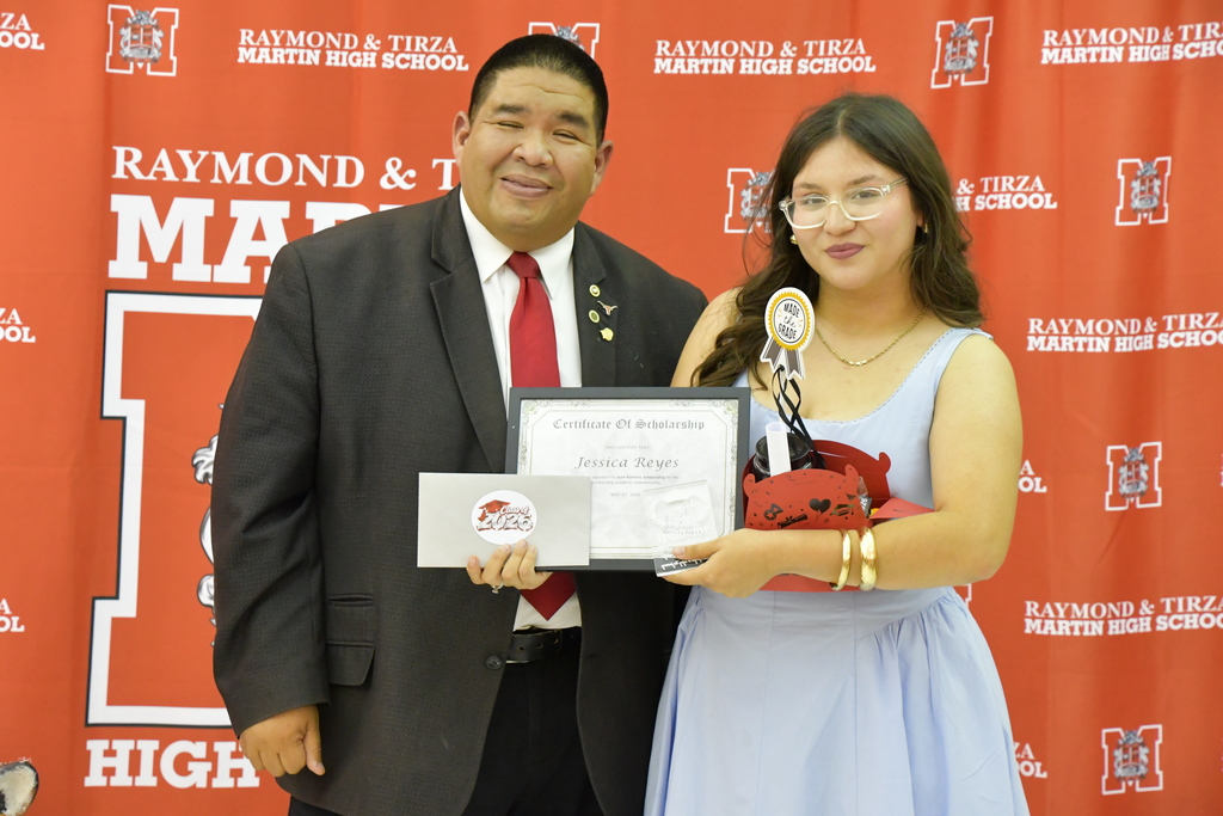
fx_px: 3567
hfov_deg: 19.5
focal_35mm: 105
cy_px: 408
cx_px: 612
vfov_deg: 13.0
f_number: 7.1
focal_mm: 70
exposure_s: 1/200
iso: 5000
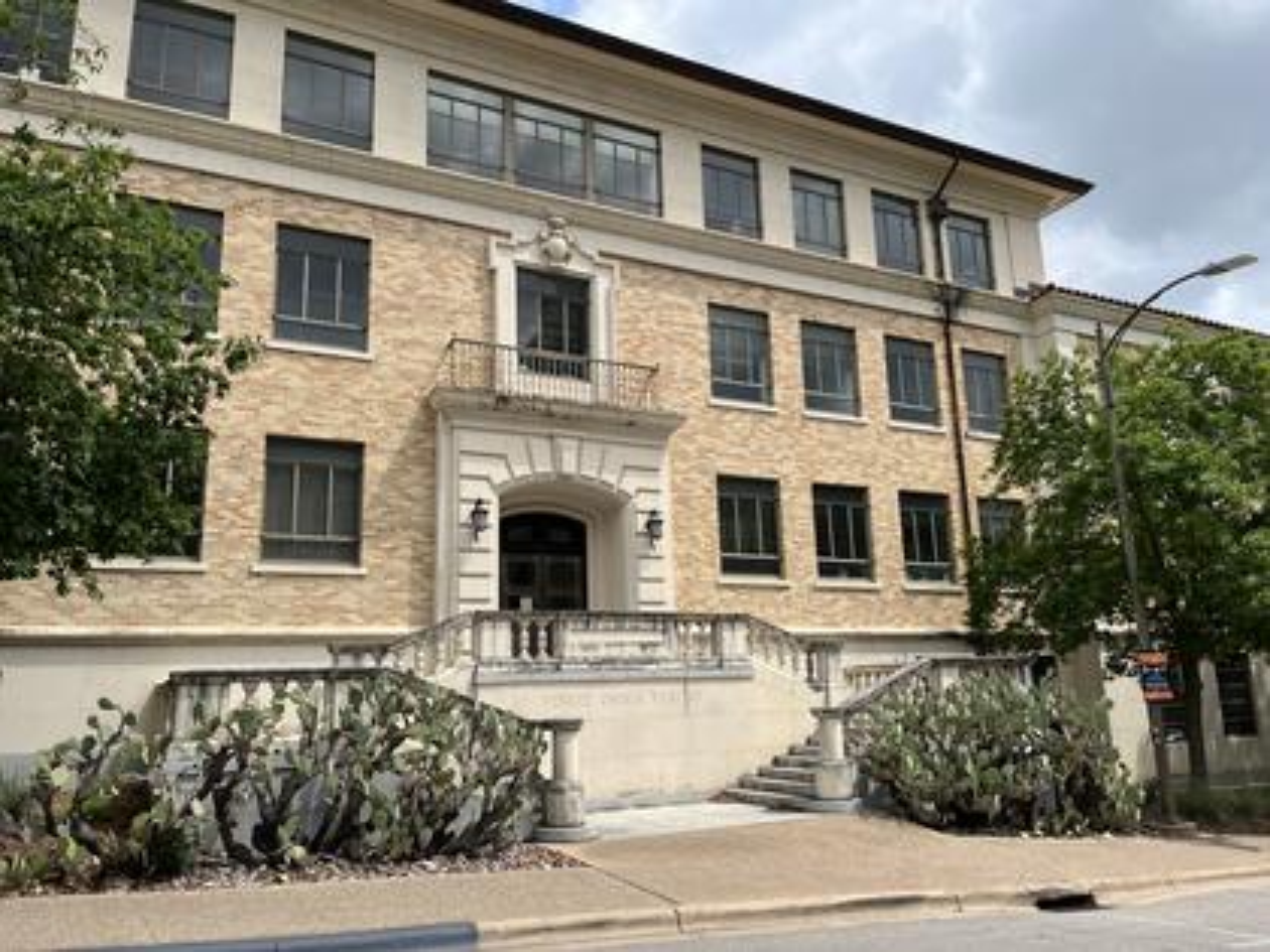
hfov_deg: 67.3
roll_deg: +1.9
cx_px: 635
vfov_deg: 53.1
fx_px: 954
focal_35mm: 26
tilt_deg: +12.8
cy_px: 476
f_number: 1.6
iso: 50
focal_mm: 5.1
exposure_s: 1/3413
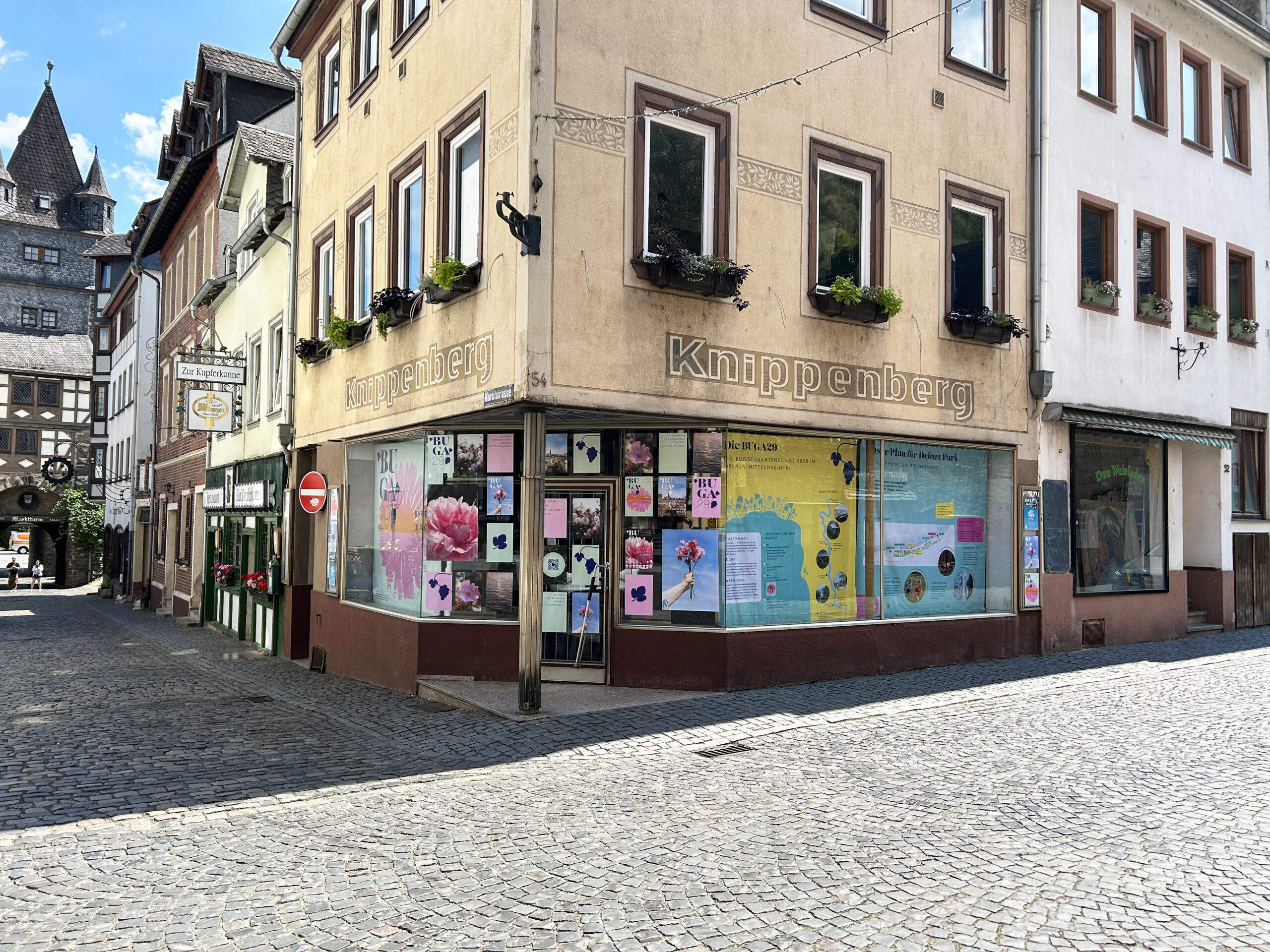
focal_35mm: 26
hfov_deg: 67.3
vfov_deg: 53.1
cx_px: 635
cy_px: 476
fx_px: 954
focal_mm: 5.7
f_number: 1.5
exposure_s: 1/1869
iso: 50
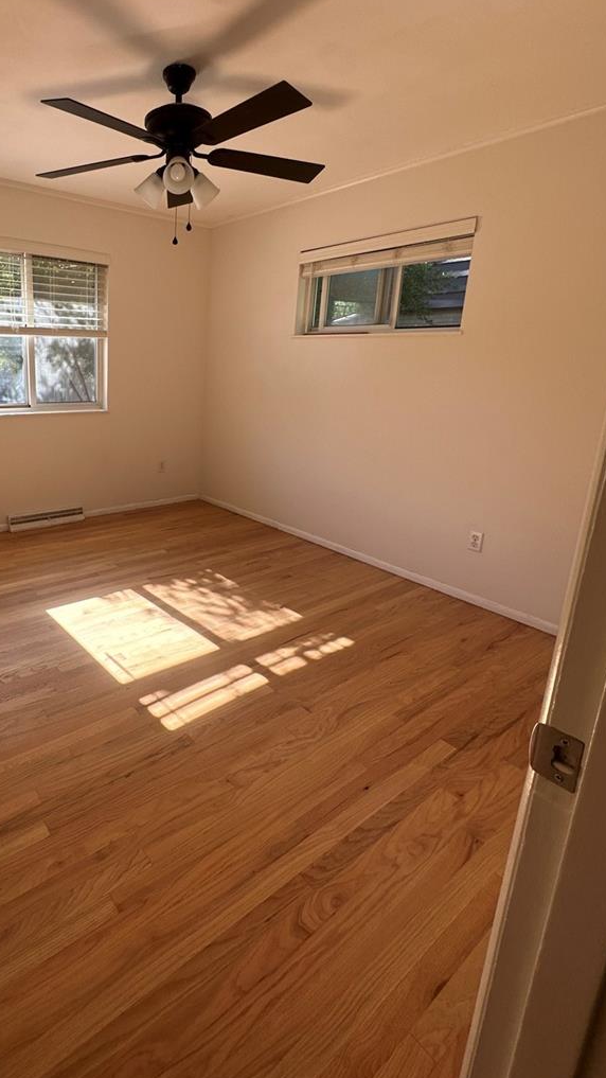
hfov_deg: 58.3
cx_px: 163
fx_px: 514
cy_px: 473
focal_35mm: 18
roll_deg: -2.9
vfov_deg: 92.2
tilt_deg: -13.2
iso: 40
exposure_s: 1/154
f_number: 2.2
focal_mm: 2.22
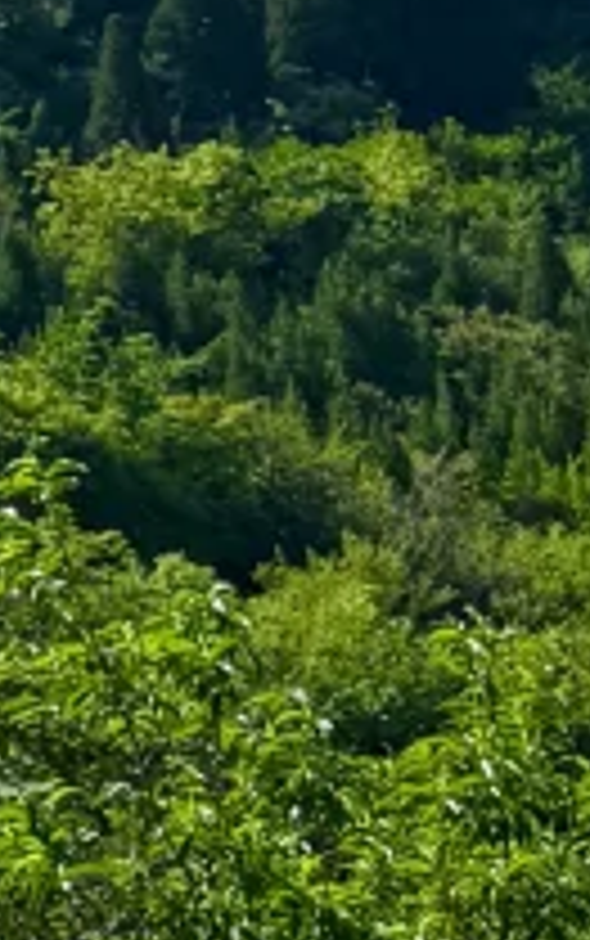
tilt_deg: +17.8
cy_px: -144
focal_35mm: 175
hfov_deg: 6.4
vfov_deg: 11.7
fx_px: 4493
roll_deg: -0.3
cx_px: -1536
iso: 80
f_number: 1.78
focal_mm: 6.76
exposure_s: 1/5348
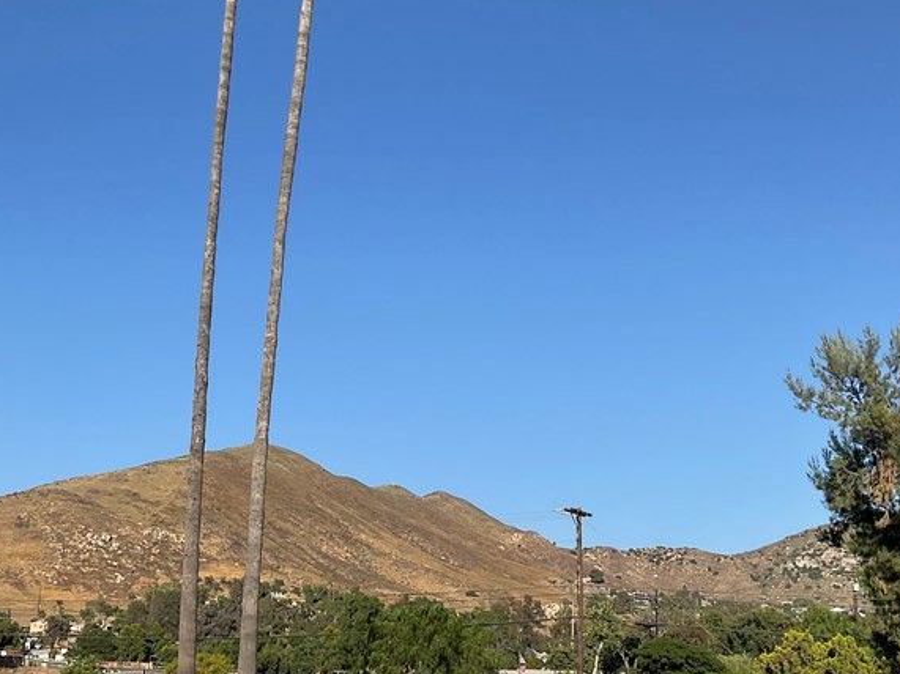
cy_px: 498
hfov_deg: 36.5
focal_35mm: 52
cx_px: 318
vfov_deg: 27.7
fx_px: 1352
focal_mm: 3
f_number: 1.8
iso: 16
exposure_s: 1/1984
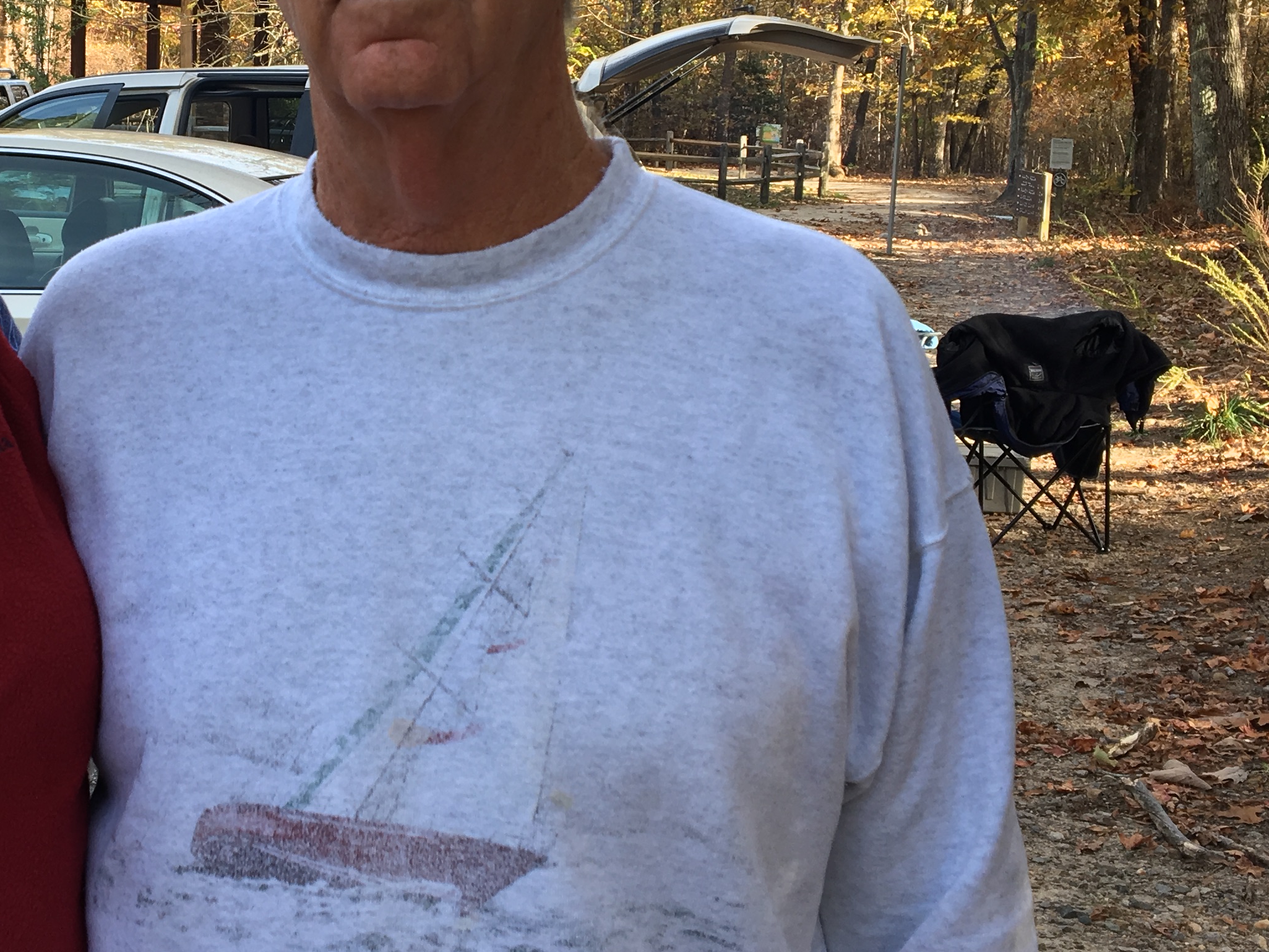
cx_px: 324
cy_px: 294
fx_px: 2090
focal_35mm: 57
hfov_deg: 33.1
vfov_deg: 25.5
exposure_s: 1/201
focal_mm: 4.15
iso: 25
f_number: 2.2
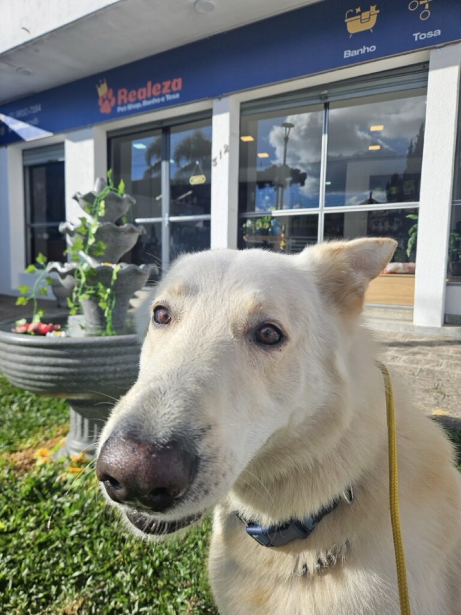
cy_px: 308
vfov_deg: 73.9
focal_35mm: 23
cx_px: 230
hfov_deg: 58.9
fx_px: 408
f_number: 1.8
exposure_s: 1/2000
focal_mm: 5.4
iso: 25
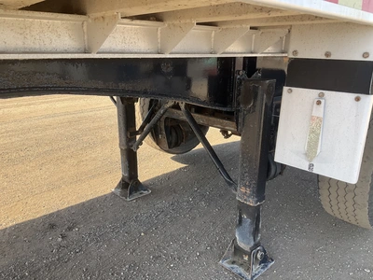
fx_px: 312
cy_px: 140
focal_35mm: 29
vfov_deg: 48.2
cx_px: 186
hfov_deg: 61.7
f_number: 1.8
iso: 25
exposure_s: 1/329
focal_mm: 3
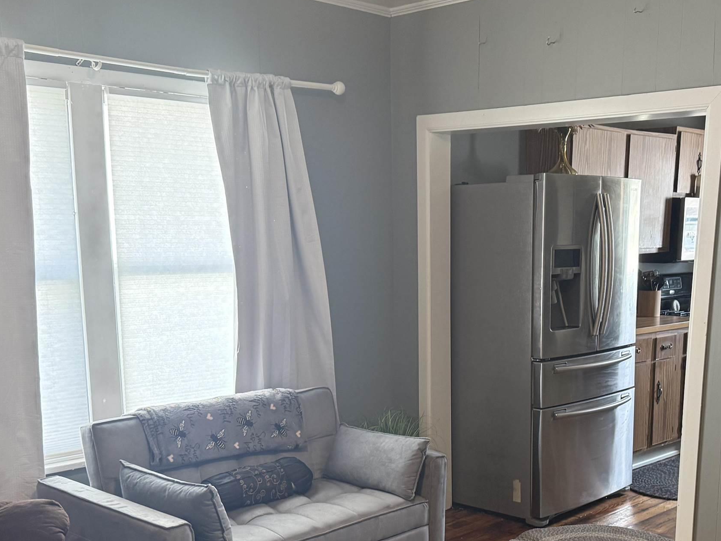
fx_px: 916
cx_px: 446
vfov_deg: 32.3
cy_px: 403
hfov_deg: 42.7
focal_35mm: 44
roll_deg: +0.1
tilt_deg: -10.2
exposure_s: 1/60
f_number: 1.78
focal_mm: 6.76
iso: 250
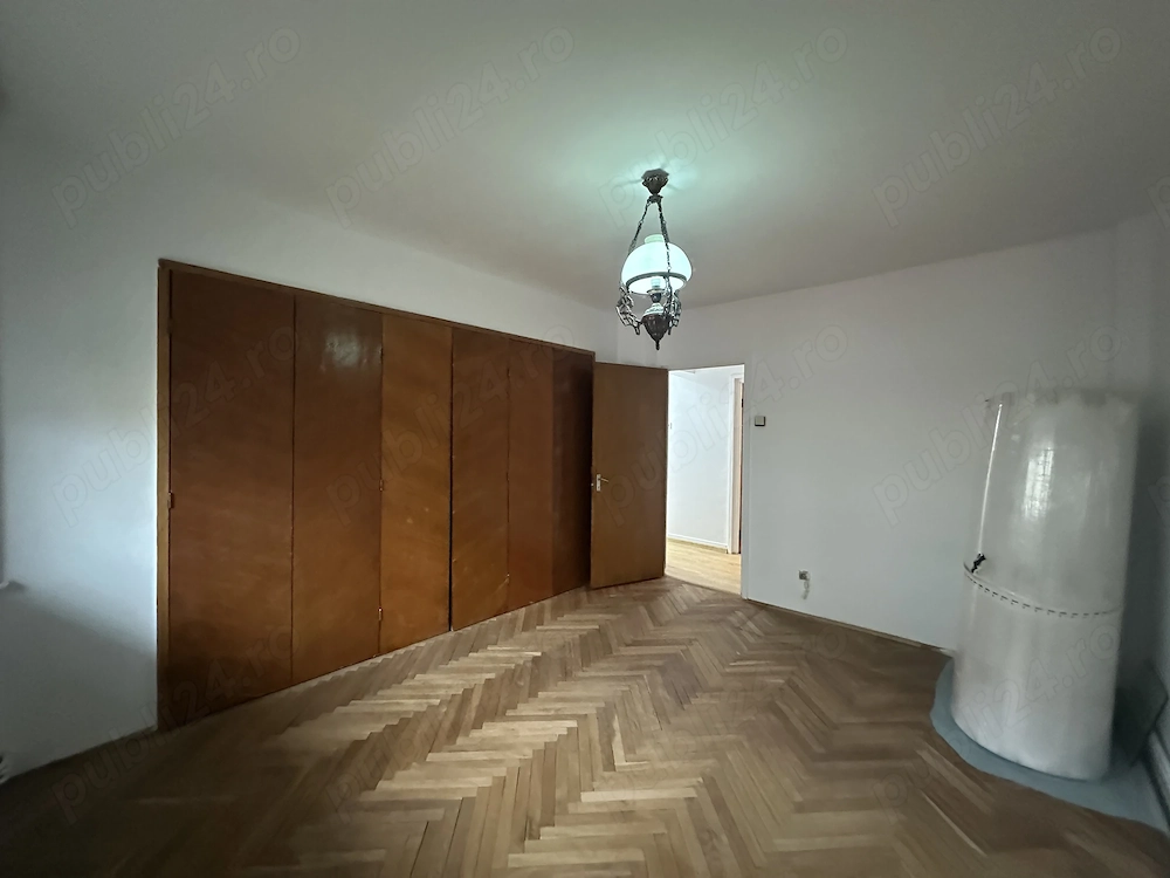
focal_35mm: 14
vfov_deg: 85.7
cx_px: 585
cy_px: 439
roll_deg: -0.9
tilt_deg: -0.4
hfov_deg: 102.1
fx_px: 473
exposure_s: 1/50
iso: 1000
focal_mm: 2.22
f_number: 2.2
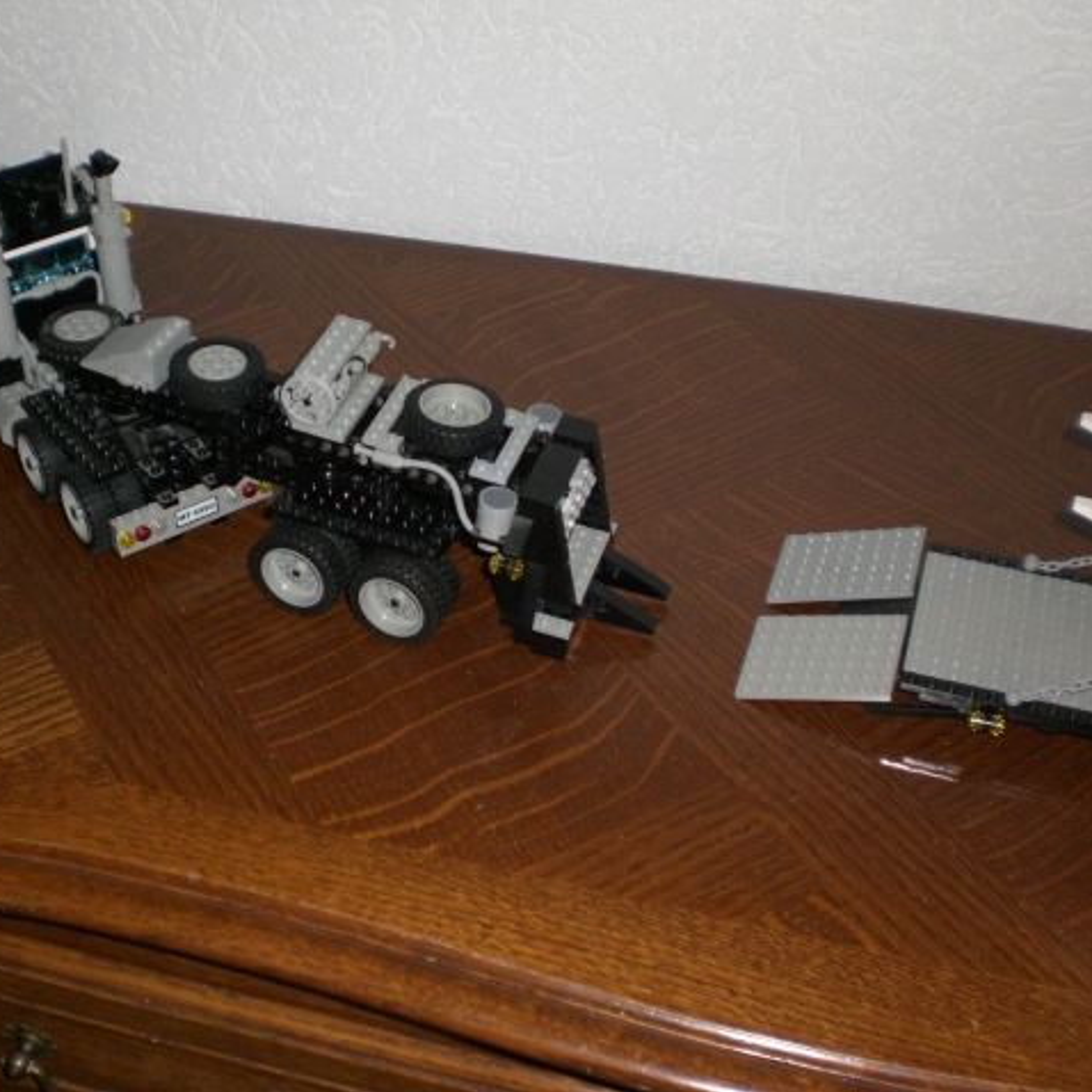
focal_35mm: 45
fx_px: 1606
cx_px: 404
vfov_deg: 37.6
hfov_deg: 37.3
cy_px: 546
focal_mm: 6.3
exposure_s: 1/60
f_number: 3.1
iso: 200
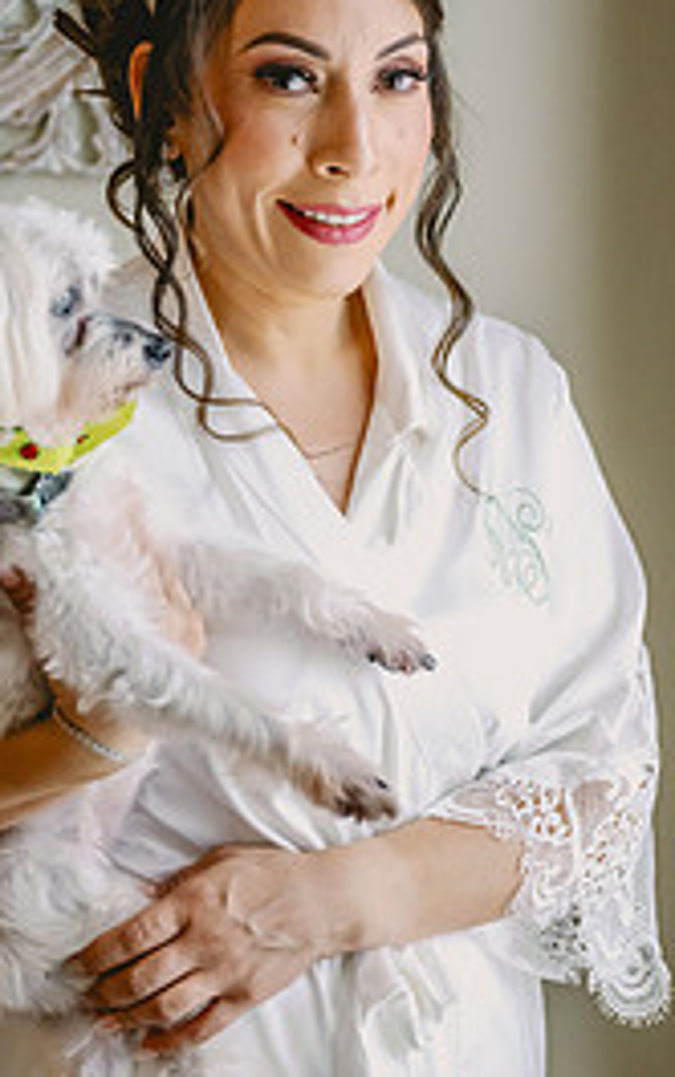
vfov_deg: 23.0
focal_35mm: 90
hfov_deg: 14.5
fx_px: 2645
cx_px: 281
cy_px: 451
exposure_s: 1/640
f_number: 2.8
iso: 3200
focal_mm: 52
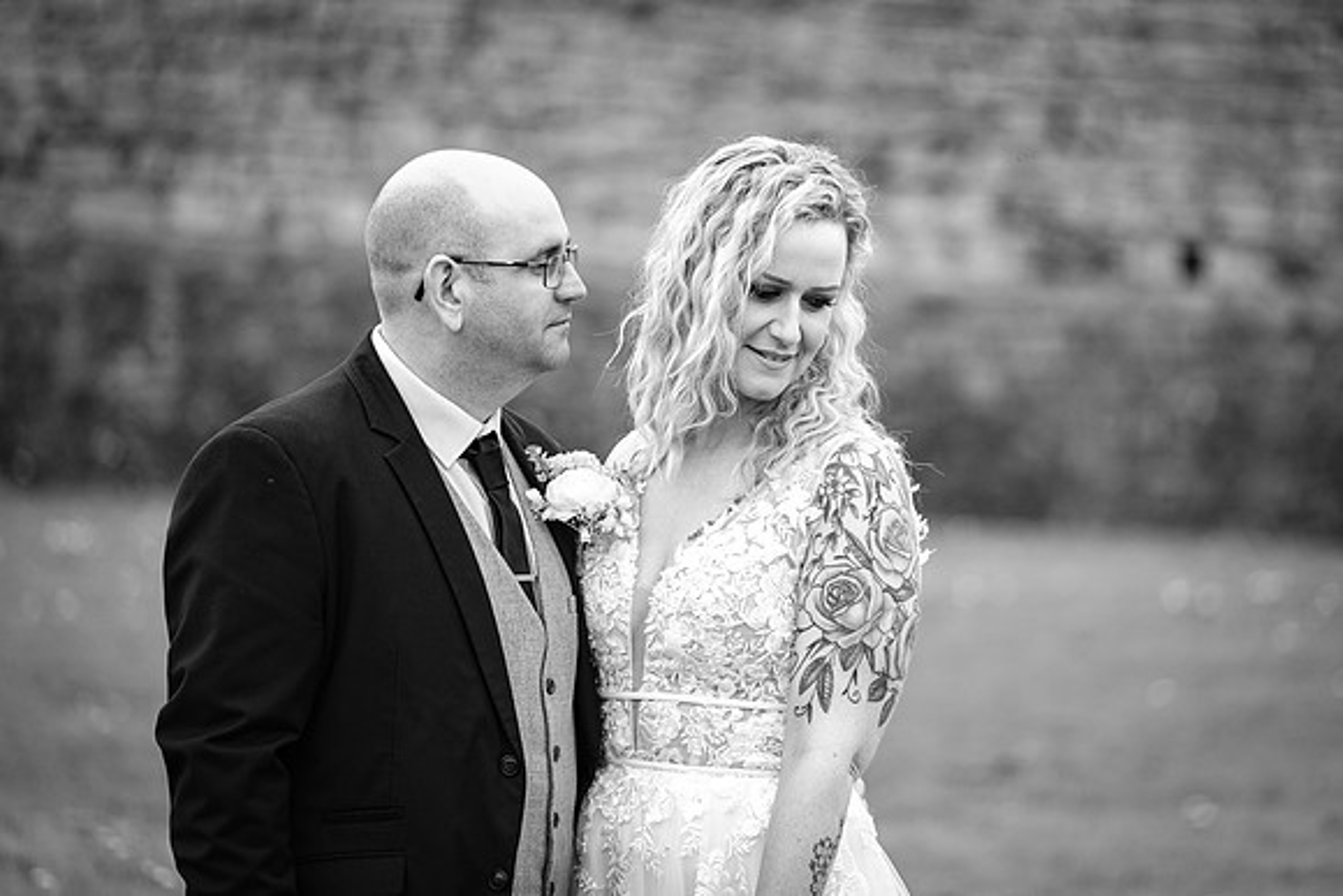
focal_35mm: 238
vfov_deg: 5.8
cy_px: 400
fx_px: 8879
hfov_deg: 8.6
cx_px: 752
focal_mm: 140
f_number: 2.8
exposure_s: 1/1000
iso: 200
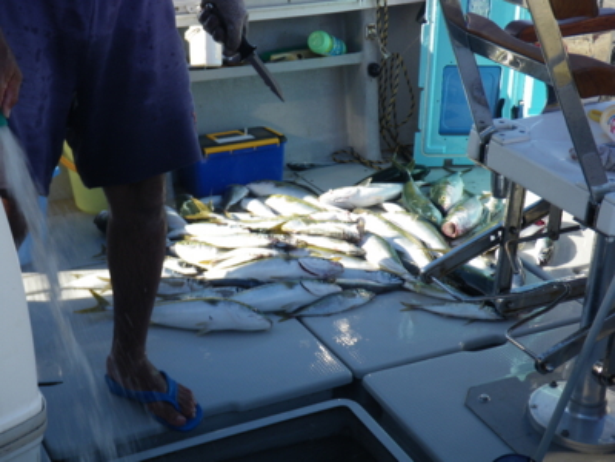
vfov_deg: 23.7
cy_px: 231
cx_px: 308
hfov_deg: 31.2
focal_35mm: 62
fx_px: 1102
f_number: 4.6
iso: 50
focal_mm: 11.1
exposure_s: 1/125
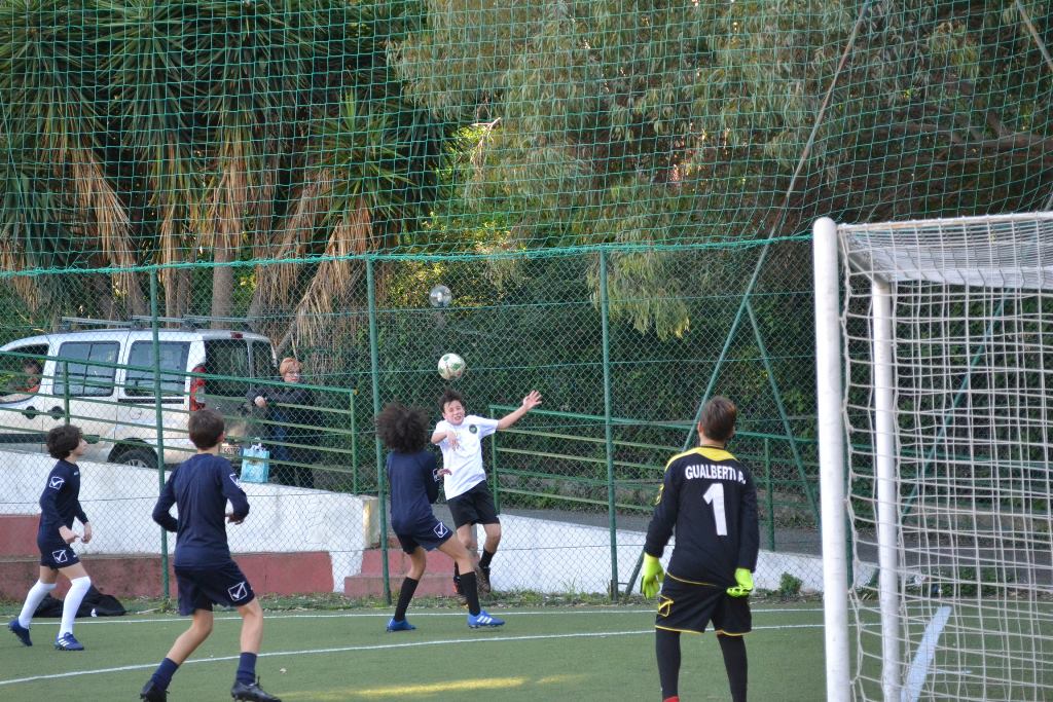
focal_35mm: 82
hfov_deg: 24.6
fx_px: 2413
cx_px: 526
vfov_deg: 16.6
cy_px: 351
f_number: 5.6
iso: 2200
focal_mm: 55
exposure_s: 1/500
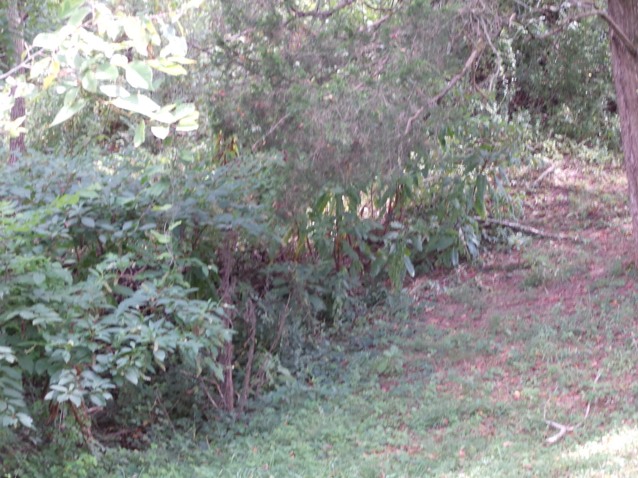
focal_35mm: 125
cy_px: 250
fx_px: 2304
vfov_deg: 11.9
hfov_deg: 15.7
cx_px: 411
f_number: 3.9
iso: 125
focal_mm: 16.5
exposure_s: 1/50
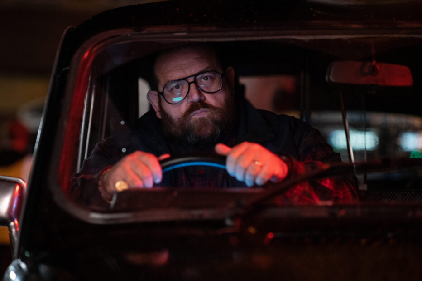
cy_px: 140
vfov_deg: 16.0
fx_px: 995
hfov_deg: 23.9
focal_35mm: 85
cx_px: 211
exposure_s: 1/125
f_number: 2
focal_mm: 85
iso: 6400
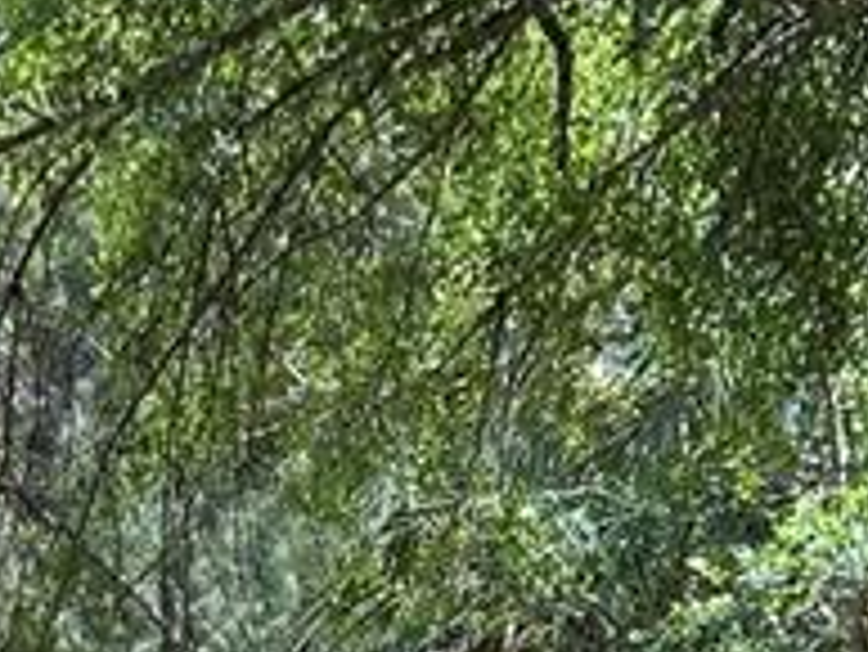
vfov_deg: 10.0
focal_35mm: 138
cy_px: 1264
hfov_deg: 13.8
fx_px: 3463
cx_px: -193
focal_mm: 5.7
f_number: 1.5
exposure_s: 1/786
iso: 50
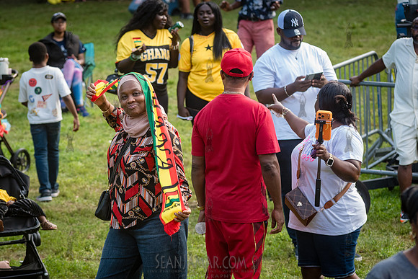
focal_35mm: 191
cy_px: 150
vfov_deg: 7.2
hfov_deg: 10.7
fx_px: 2221
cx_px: 146
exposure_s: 1/320
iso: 1000
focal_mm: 145
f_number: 4.5
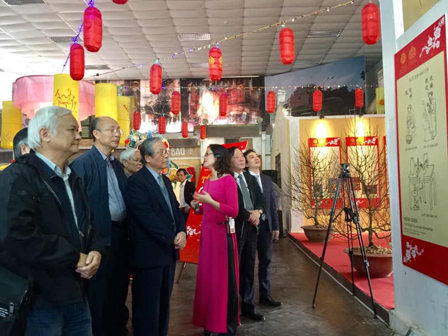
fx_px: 375
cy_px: 168
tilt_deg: +3.9
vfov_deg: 48.2
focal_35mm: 29
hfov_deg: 61.7
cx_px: 224
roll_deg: -0.6
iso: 160
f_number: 2.2
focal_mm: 4.15
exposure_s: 1/17
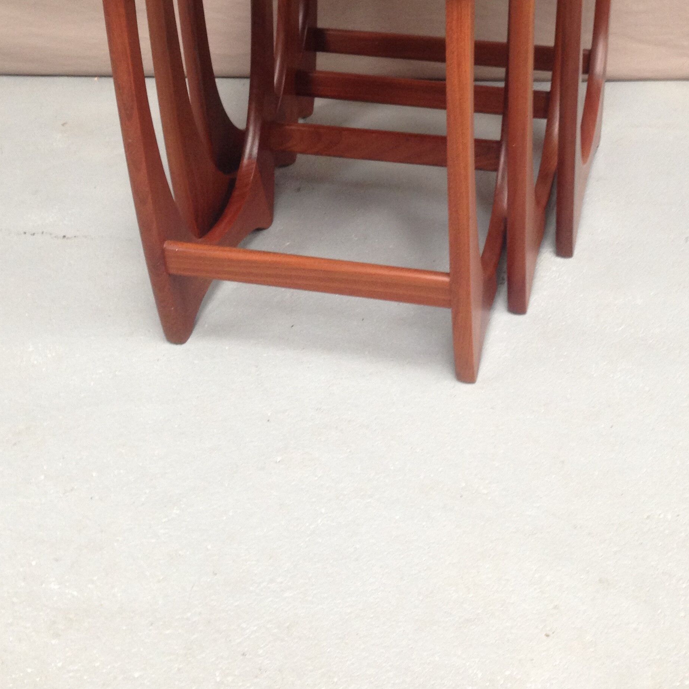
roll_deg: +0.4
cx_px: 387
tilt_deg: -19.5
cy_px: 90
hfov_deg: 32.8
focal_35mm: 52
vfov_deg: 31.5
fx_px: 1171
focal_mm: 4.12
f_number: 2.4
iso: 125
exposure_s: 1/20
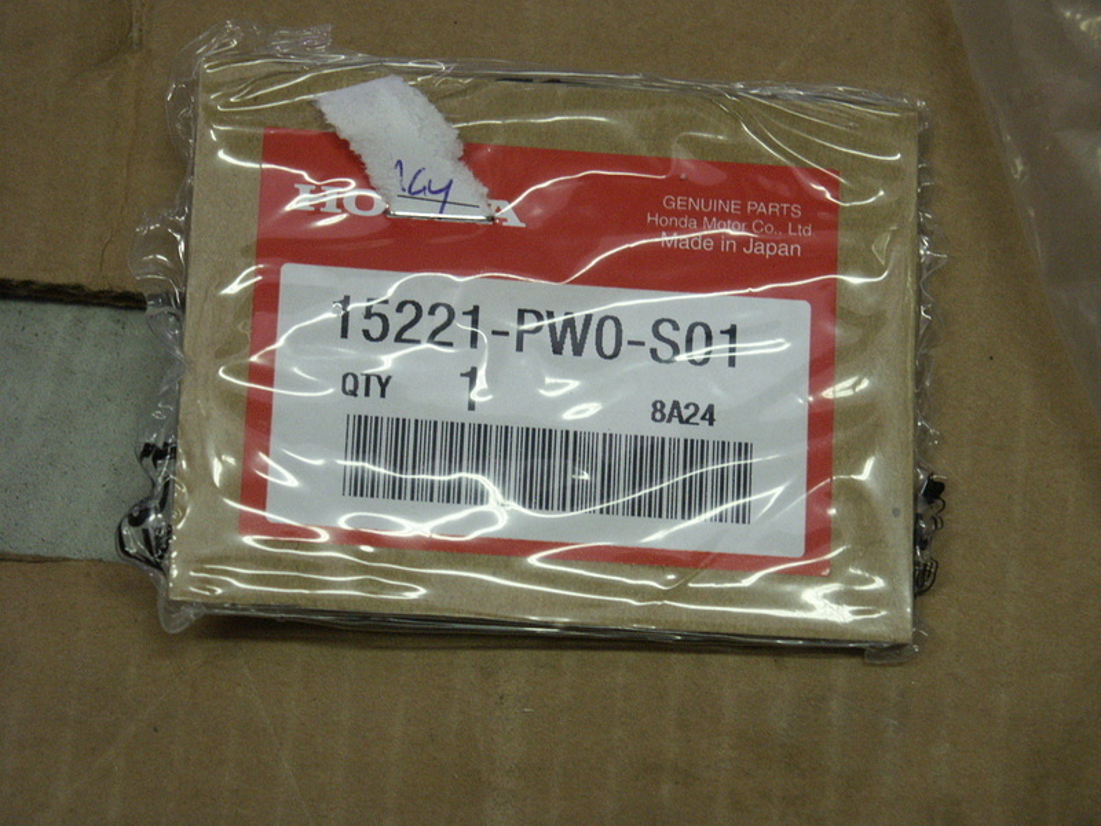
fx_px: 4675
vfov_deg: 10.1
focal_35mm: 147
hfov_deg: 13.4
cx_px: 550
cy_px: 413
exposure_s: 1/30
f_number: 3.5
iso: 200
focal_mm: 37.15
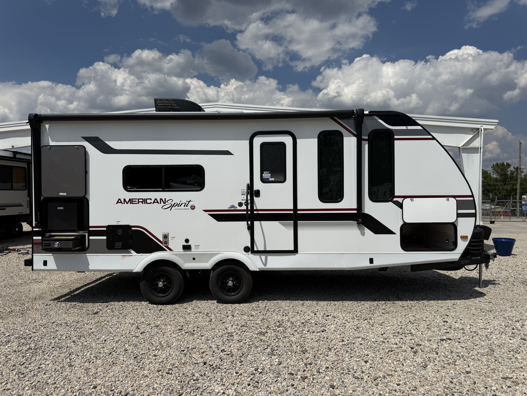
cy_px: 198
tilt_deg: +0.6
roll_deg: -0.1
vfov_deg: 56.8
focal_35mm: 24
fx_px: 365
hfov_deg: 71.6
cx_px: 264
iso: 80
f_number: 1.78
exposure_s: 1/14286
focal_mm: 6.76
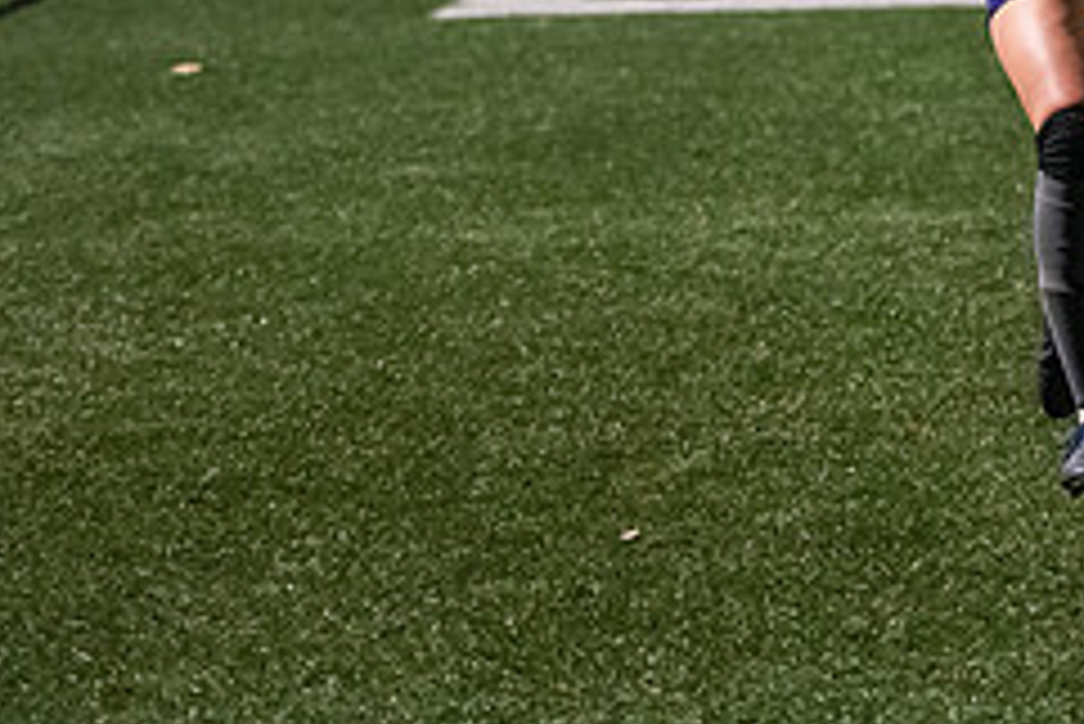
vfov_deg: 7.0
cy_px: 43
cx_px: 945
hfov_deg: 10.4
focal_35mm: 197
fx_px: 5935
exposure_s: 1/1250
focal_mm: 82
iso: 8000
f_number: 2.8
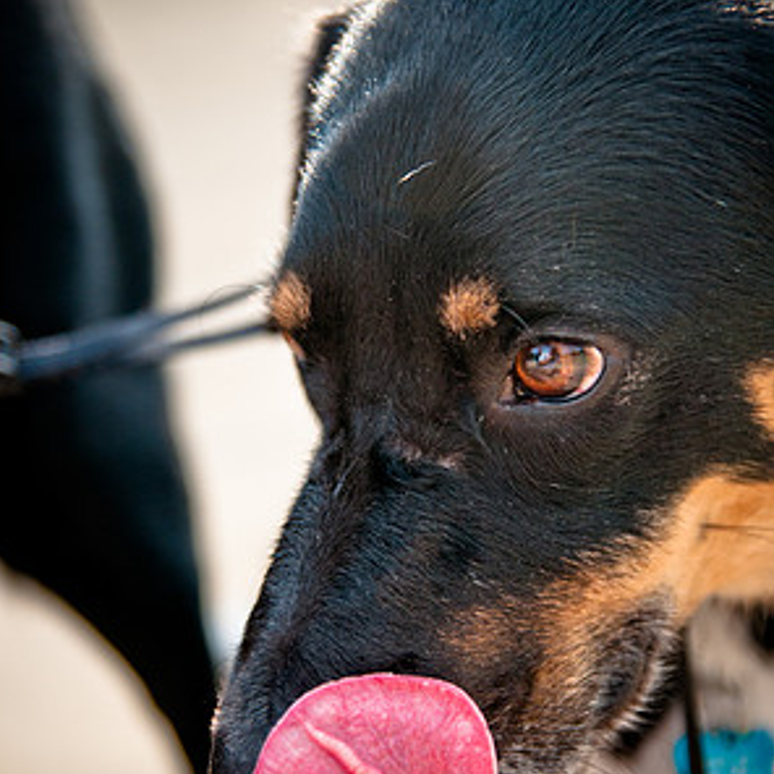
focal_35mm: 93
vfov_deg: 18.7
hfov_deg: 18.7
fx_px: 2353
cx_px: 386
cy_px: 476
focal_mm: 48
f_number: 2.8
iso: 400
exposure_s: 1/1600
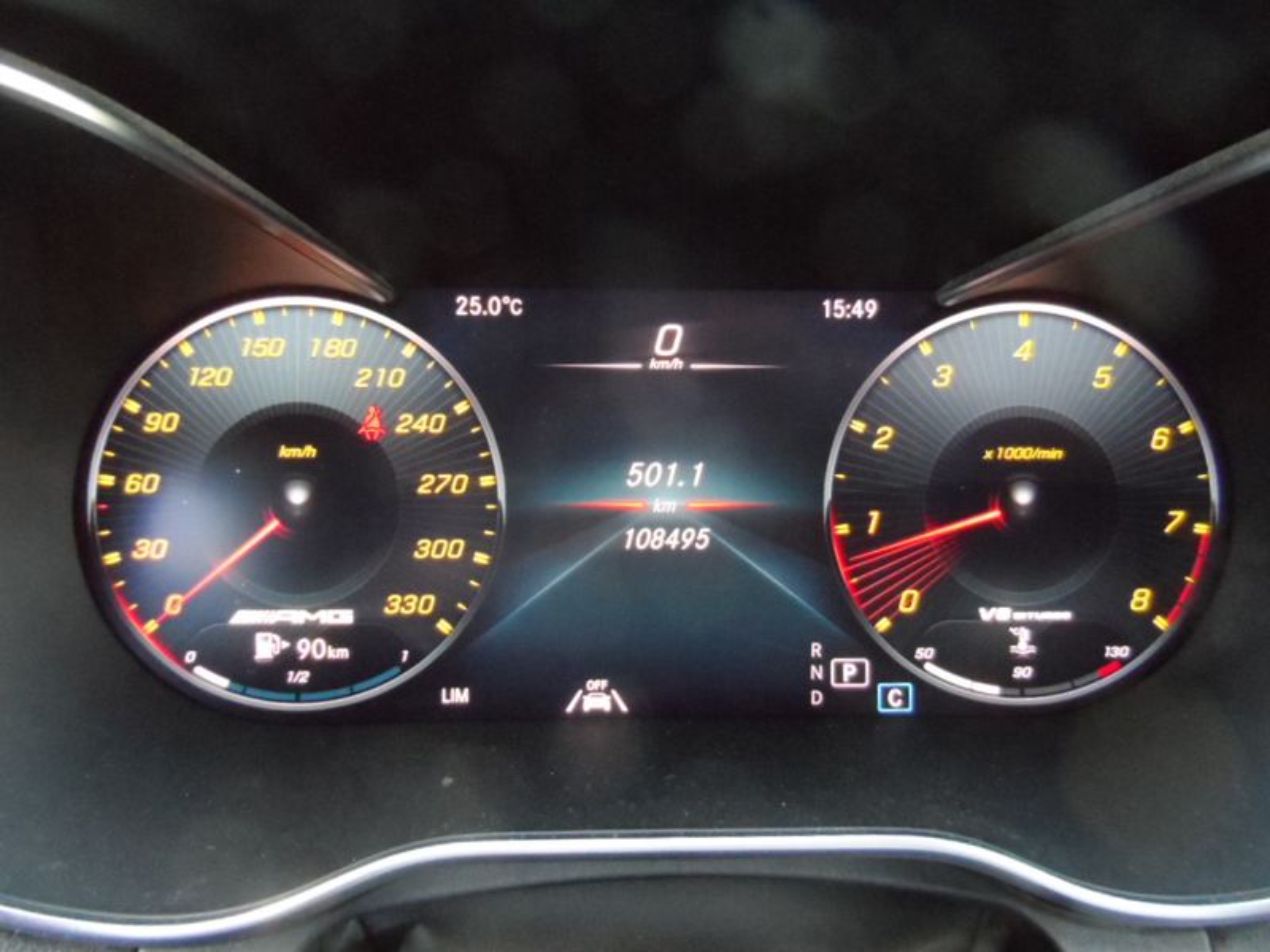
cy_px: 476
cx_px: 635
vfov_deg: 56.8
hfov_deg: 71.6
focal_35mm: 24
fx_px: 881
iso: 800
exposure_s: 1/30
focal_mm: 4
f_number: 3.2
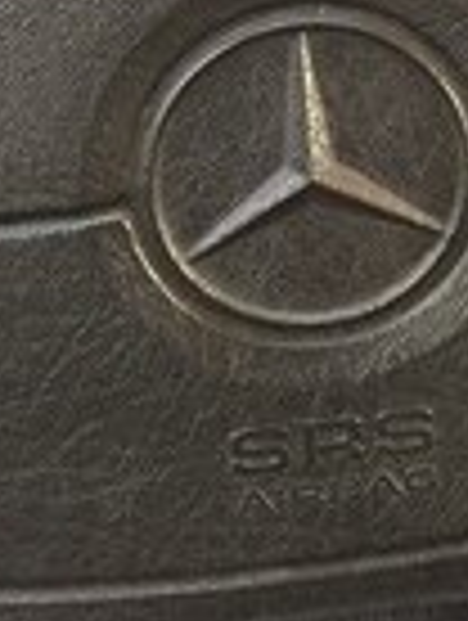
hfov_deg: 14.0
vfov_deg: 17.8
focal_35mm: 104
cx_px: 477
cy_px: -166
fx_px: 1869
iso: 250
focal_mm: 4.15
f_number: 2.2
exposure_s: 1/33
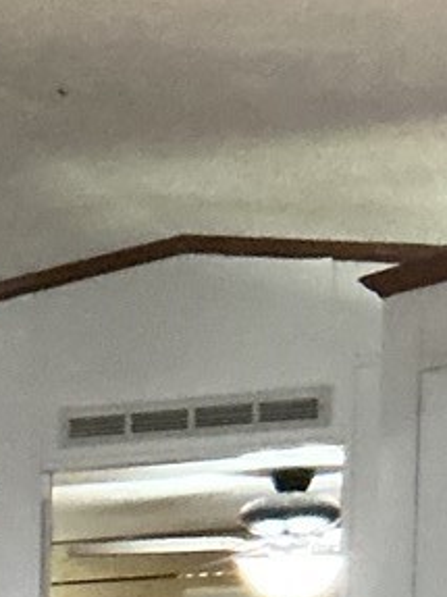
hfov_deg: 7.0
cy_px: 1227
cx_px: -763
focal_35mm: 194
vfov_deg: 9.5
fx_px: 3343
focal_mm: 3
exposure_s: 1/40
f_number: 1.8
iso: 320
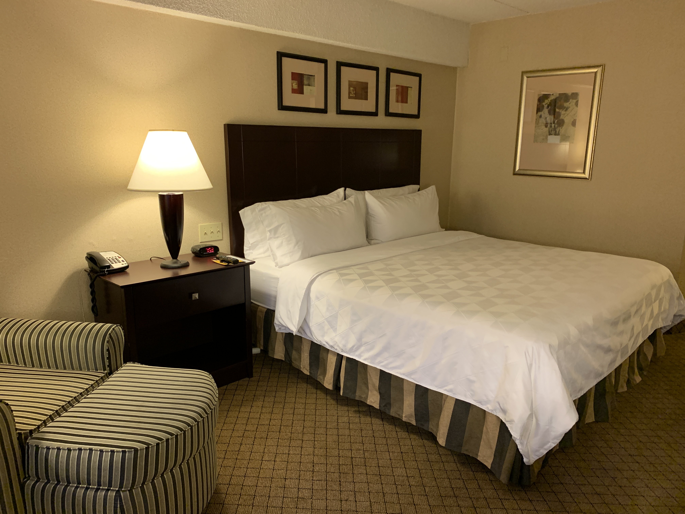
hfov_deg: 67.3
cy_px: 257
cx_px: 342
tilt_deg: -12.9
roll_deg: -0.8
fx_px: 515
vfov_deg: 53.1
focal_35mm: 26
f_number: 1.8
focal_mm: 4.25
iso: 200
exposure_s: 1/60
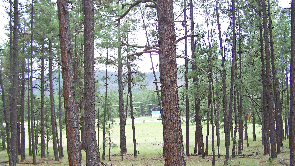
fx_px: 329
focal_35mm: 42
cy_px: 90
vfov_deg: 28.3
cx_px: 149
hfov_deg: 48.4
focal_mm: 6.3
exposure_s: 1/160
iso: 64
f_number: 2.8
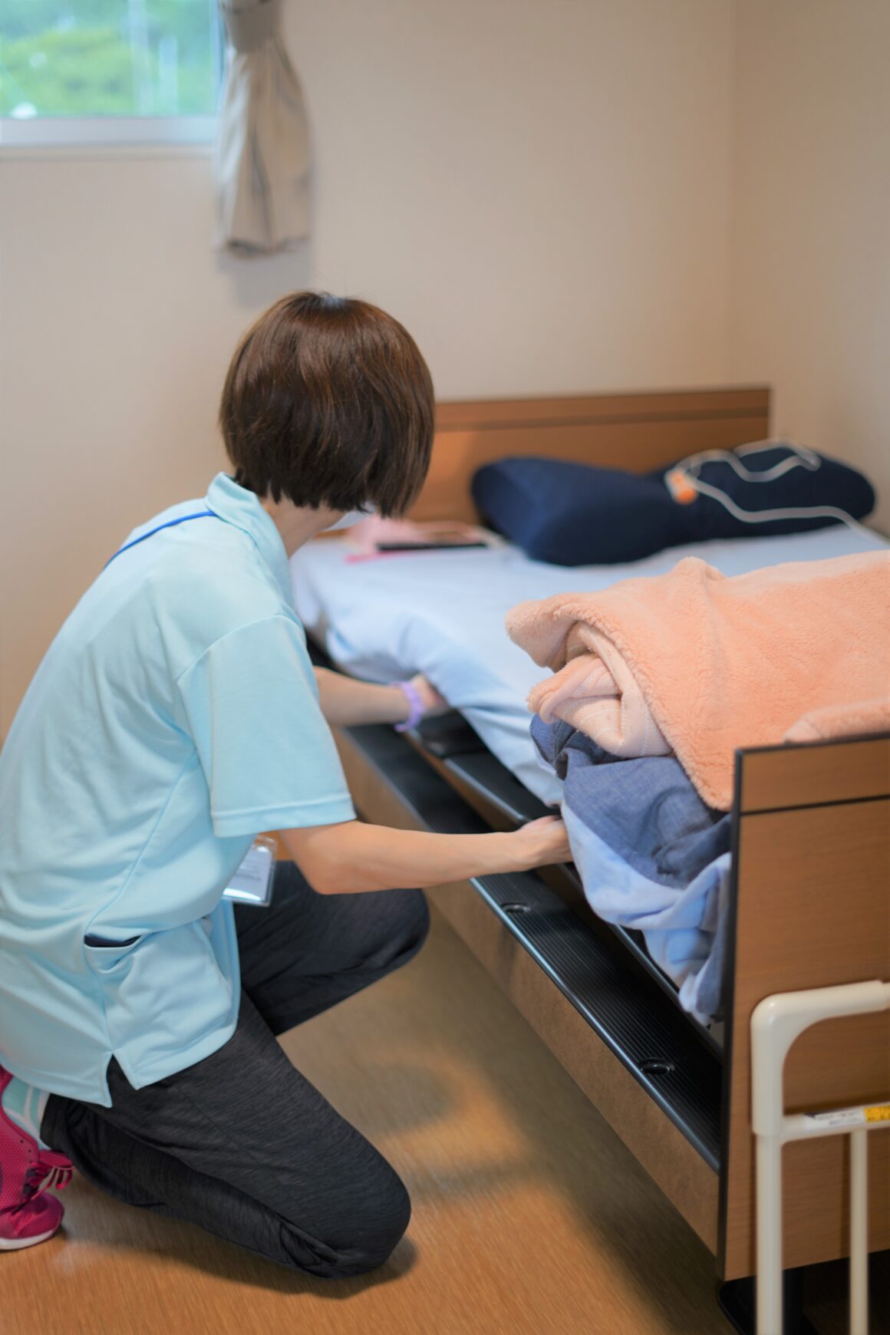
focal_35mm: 50
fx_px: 1854
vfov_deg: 39.6
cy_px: 668
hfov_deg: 27.0
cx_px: 445
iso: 100
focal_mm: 50
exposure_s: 1/60
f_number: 1.8
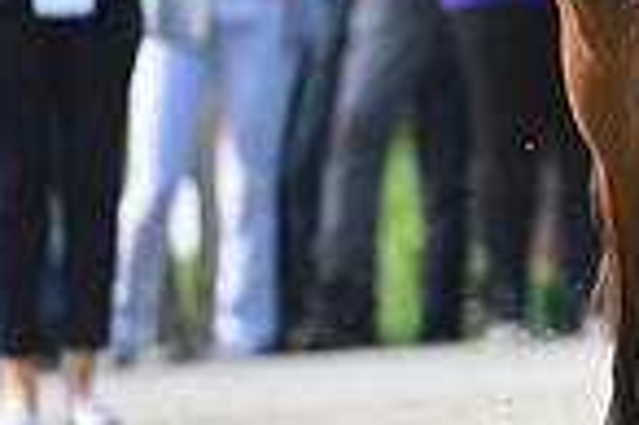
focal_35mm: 1590
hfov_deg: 1.3
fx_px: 28191
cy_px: -195
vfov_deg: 0.9
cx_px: 1221
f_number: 5
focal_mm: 400
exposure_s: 1/1600
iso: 1600
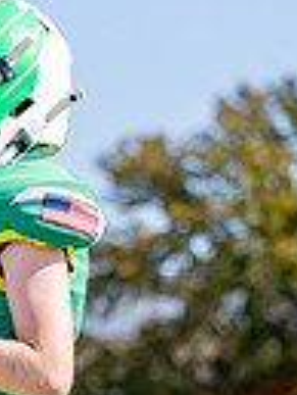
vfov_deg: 5.3
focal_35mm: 370
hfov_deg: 4.0
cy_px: 331
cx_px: -155
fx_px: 4226
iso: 250
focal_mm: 70
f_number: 2.8
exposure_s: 1/3200
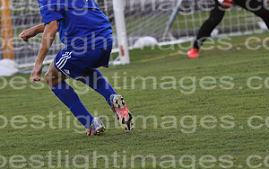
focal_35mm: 384
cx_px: 108
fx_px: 2817
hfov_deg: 5.5
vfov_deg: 3.4
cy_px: 24
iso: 800
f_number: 3.2
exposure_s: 1/800
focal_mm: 130
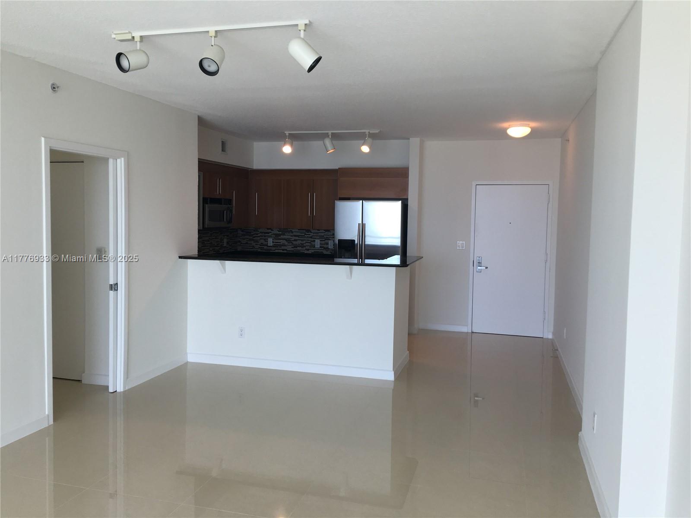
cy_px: 259
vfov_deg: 48.2
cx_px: 346
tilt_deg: -2.4
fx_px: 579
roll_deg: -1.4
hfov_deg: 61.7
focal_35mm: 29
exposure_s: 1/60
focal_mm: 4.15
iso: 25
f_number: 2.2
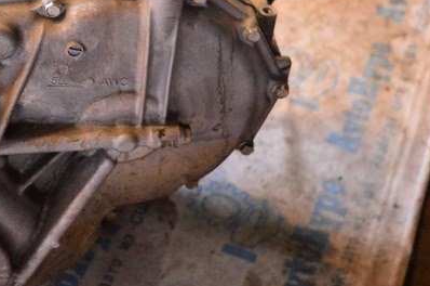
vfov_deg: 15.8
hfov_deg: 22.4
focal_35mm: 85
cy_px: 12
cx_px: -62
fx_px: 1014
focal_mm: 22
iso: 3200
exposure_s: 1/125
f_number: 3.8
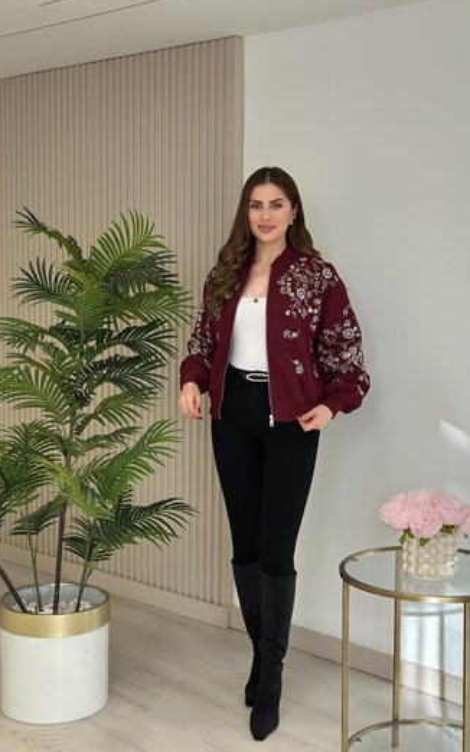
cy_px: 377
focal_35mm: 52
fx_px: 1066
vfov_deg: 38.9
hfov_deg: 24.8
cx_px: 270
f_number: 1.78
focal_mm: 6.86
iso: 80
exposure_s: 1/415
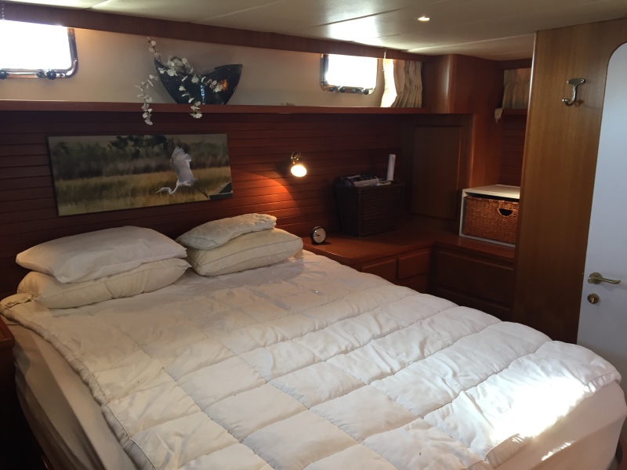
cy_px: 235
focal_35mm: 29
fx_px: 525
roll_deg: +0.6
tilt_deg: -11.9
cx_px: 314
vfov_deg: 48.2
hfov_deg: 61.7
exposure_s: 1/30
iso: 64
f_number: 2.2
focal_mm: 4.15
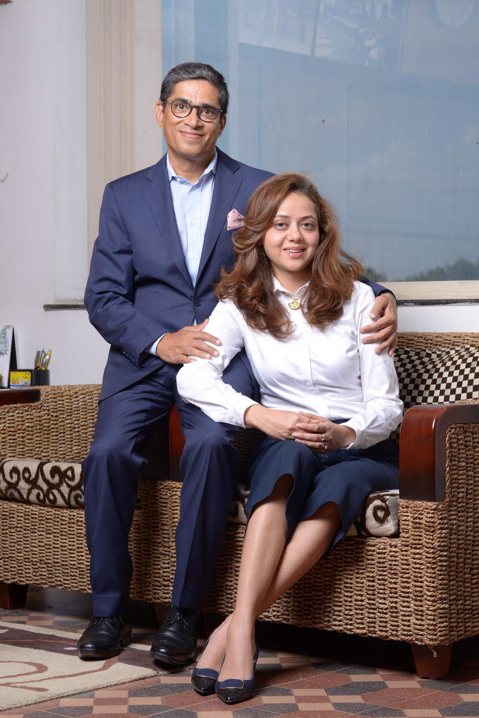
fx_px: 1695
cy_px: 359
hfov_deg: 16.1
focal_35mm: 85
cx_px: 240
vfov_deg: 23.9
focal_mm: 85
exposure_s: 1/200
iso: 100
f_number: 8
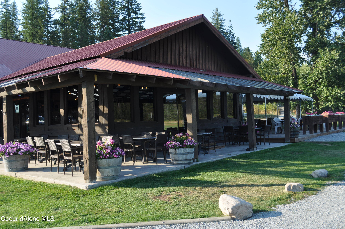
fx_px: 345
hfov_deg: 53.2
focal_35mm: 36
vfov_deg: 36.8
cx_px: 172
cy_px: 114
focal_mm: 24
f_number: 7.1
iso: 200
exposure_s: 1/200
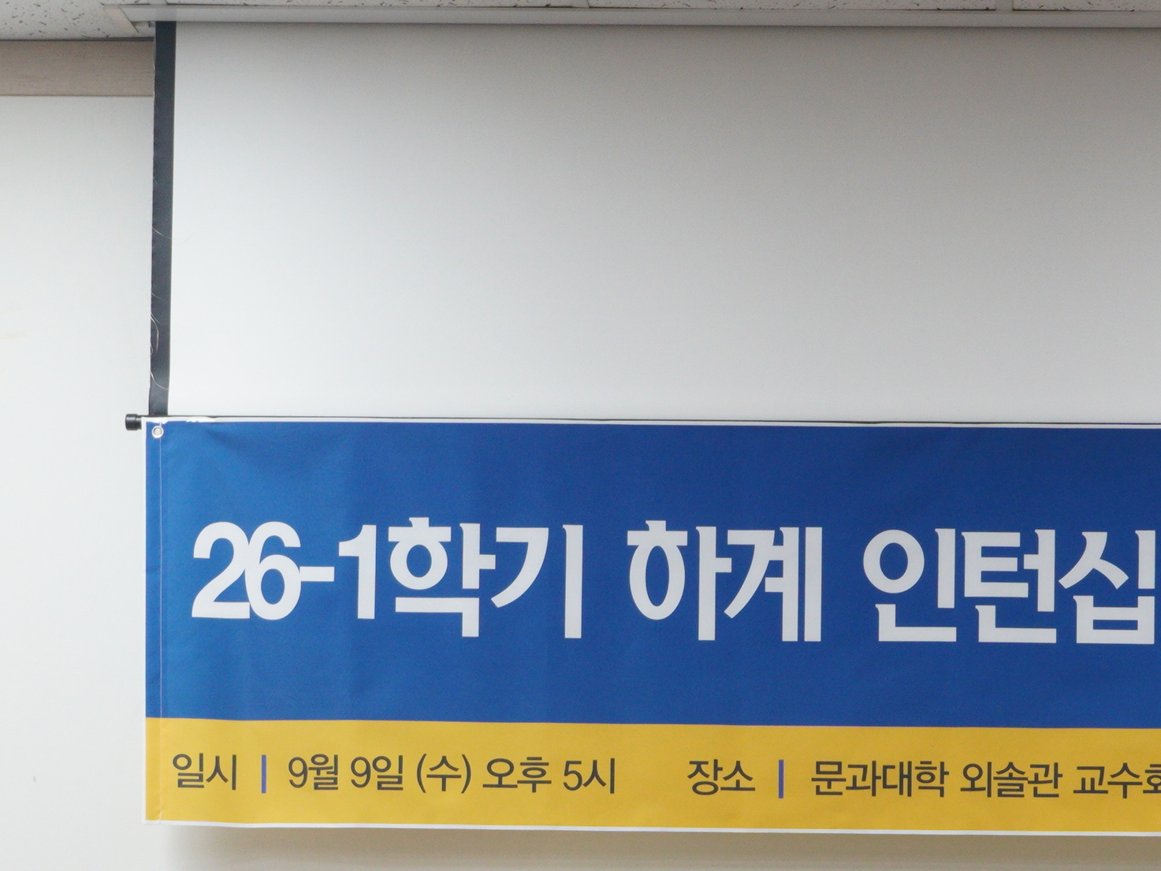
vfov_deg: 10.4
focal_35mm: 141
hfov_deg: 13.9
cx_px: 928
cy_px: 1007
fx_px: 4729
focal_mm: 32
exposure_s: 1/50
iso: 400
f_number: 4.5
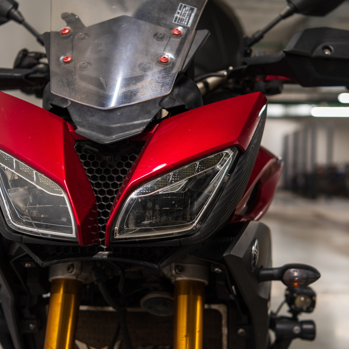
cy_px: 175
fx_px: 559
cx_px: 203
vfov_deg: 34.7
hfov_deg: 34.6
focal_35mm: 49
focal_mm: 38
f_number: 3.2
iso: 500
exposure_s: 1/50
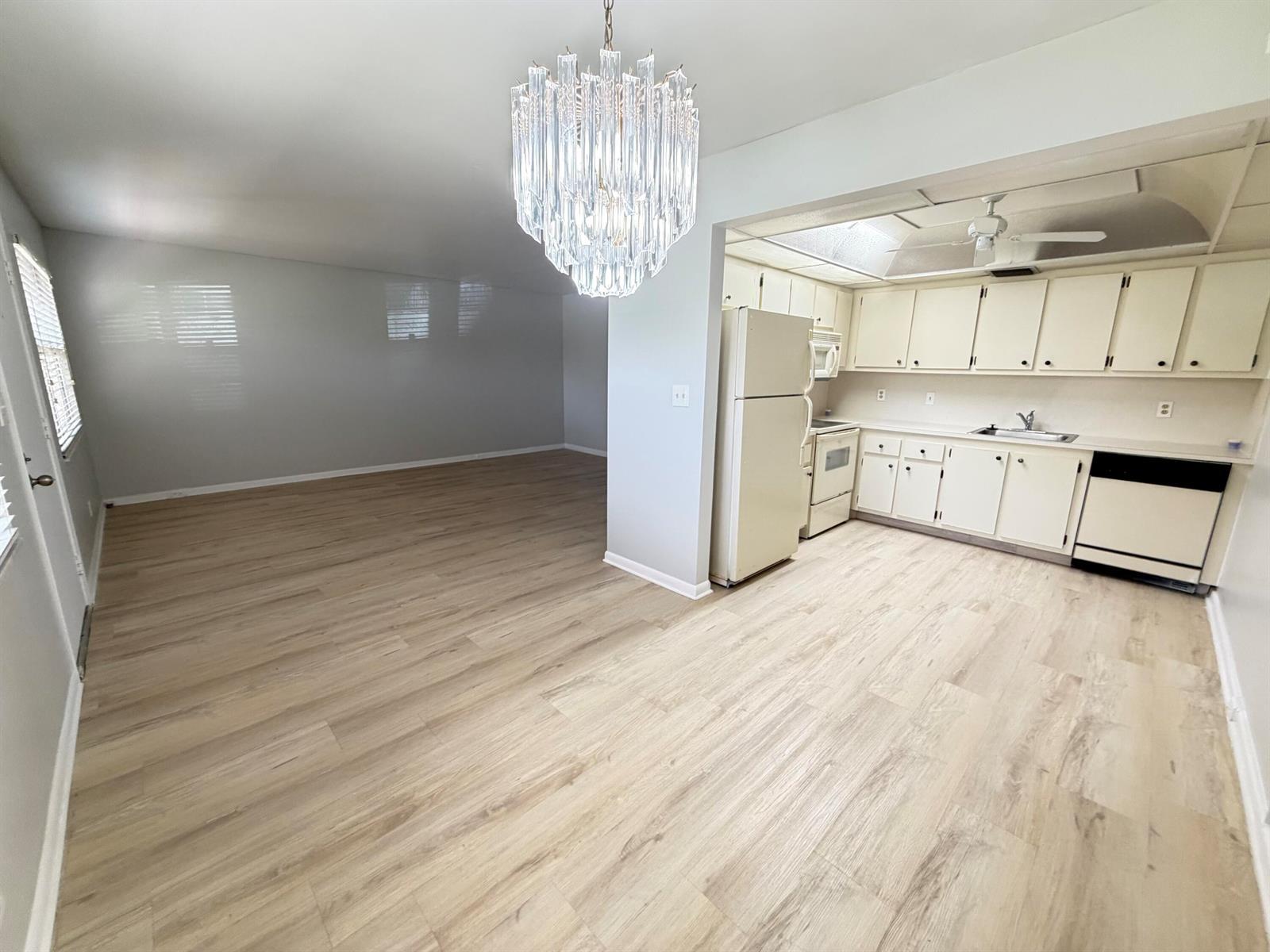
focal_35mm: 14
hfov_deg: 102.1
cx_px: 635
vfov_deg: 85.7
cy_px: 476
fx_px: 514
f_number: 2.2
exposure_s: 1/60
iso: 250
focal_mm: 2.22
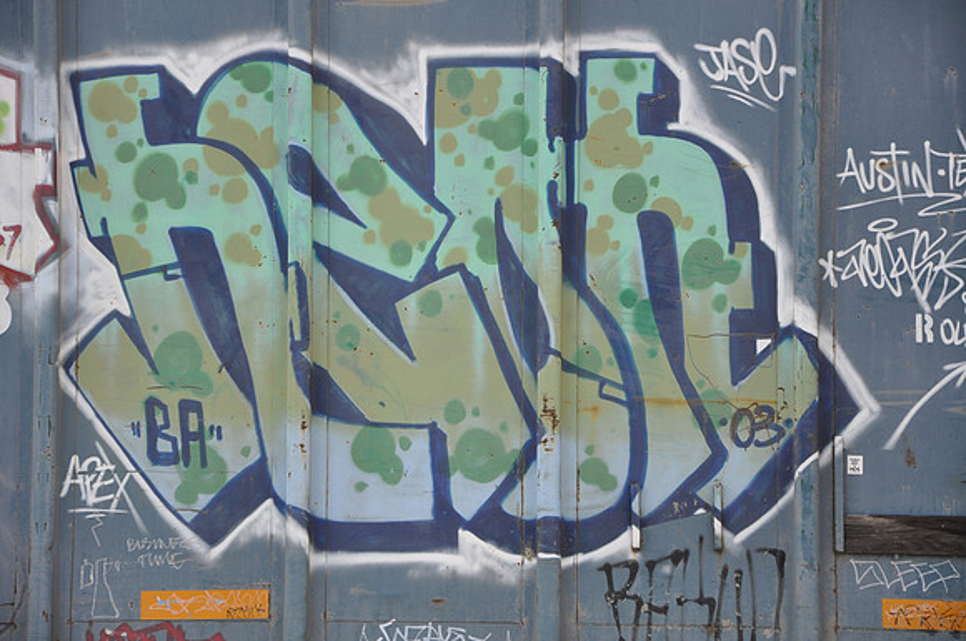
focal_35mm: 138
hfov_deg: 14.9
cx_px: 483
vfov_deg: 9.9
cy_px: 320
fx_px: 3698
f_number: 7.1
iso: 200
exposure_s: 1/200
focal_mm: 92
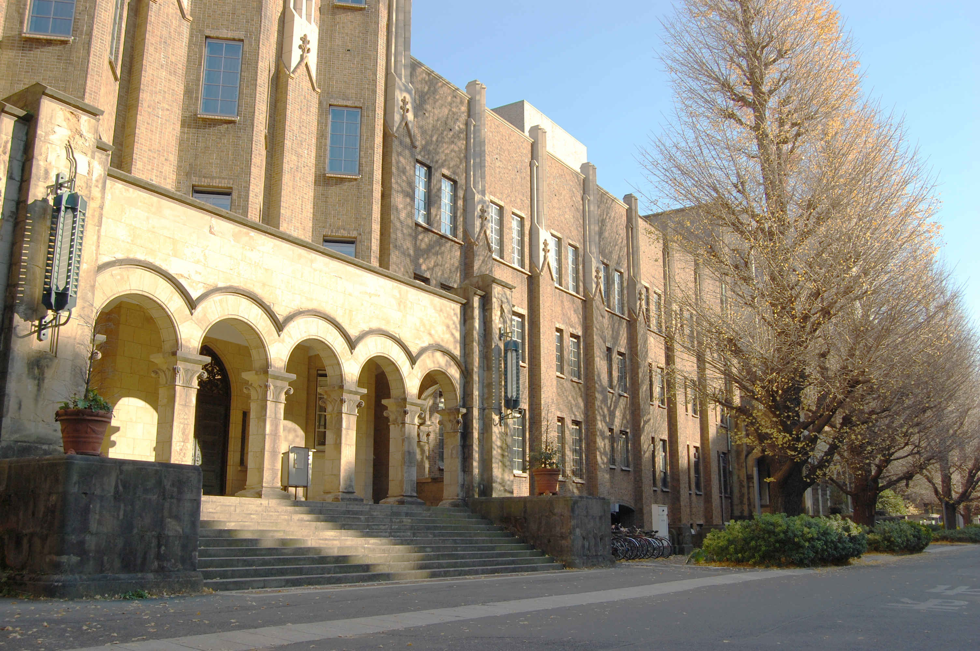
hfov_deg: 57.3
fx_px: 898
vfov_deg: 39.9
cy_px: 326
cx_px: 490
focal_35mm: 33
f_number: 8
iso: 200
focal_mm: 22
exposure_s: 1/250
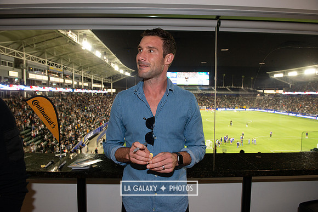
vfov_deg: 53.2
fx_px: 212
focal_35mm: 24
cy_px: 106
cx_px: 159
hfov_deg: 73.7
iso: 640
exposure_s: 1/60
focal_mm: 24
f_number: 6.3
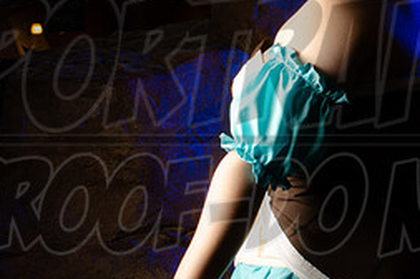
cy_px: 101
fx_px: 1282
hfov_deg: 18.3
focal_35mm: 110
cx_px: 370
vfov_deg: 12.4
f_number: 22
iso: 200
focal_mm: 32
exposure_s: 1/15
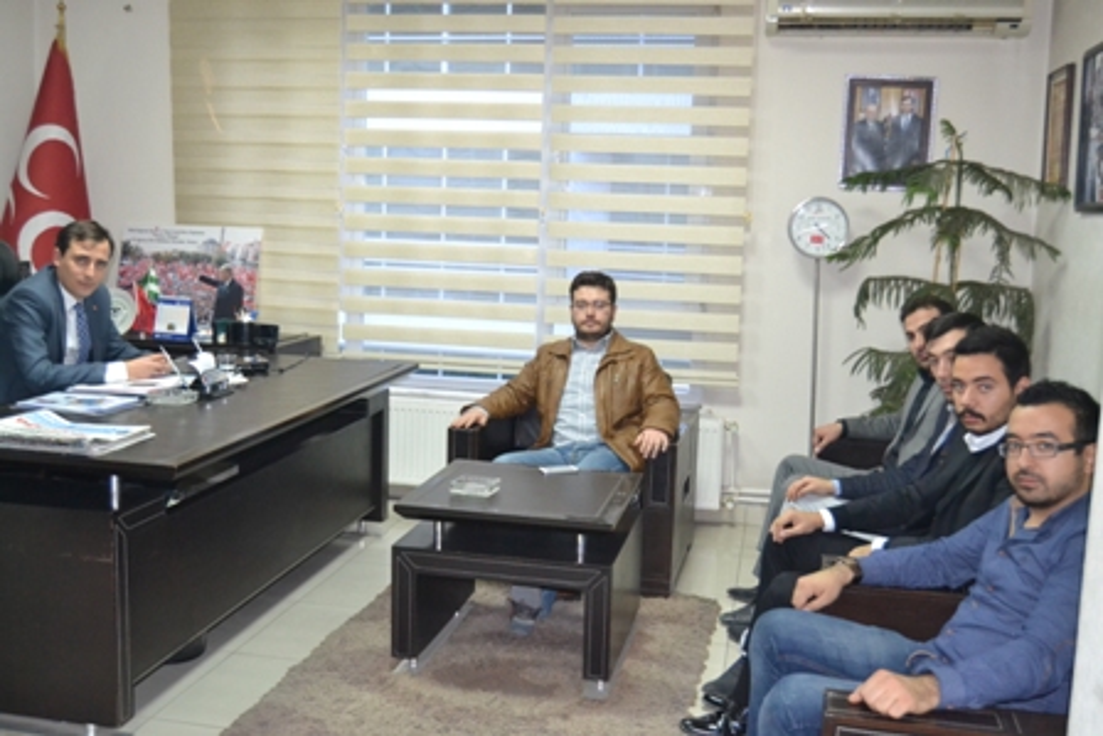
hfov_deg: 53.1
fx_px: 1103
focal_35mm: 36
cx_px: 552
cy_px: 368
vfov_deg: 36.9
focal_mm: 24
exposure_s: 1/60
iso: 2500
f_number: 3.8
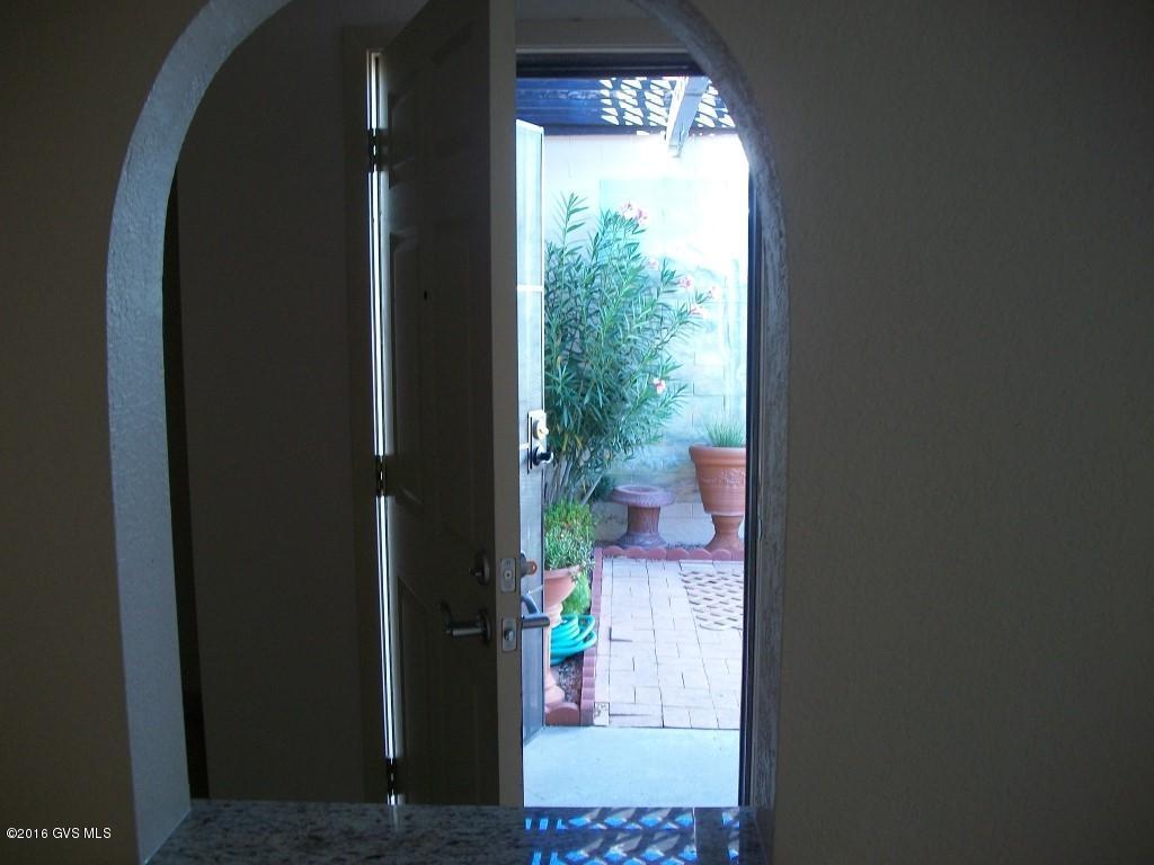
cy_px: 432
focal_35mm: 32
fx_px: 1067
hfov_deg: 56.8
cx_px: 577
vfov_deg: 44.2
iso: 98
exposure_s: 1/30
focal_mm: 5.7
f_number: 2.9
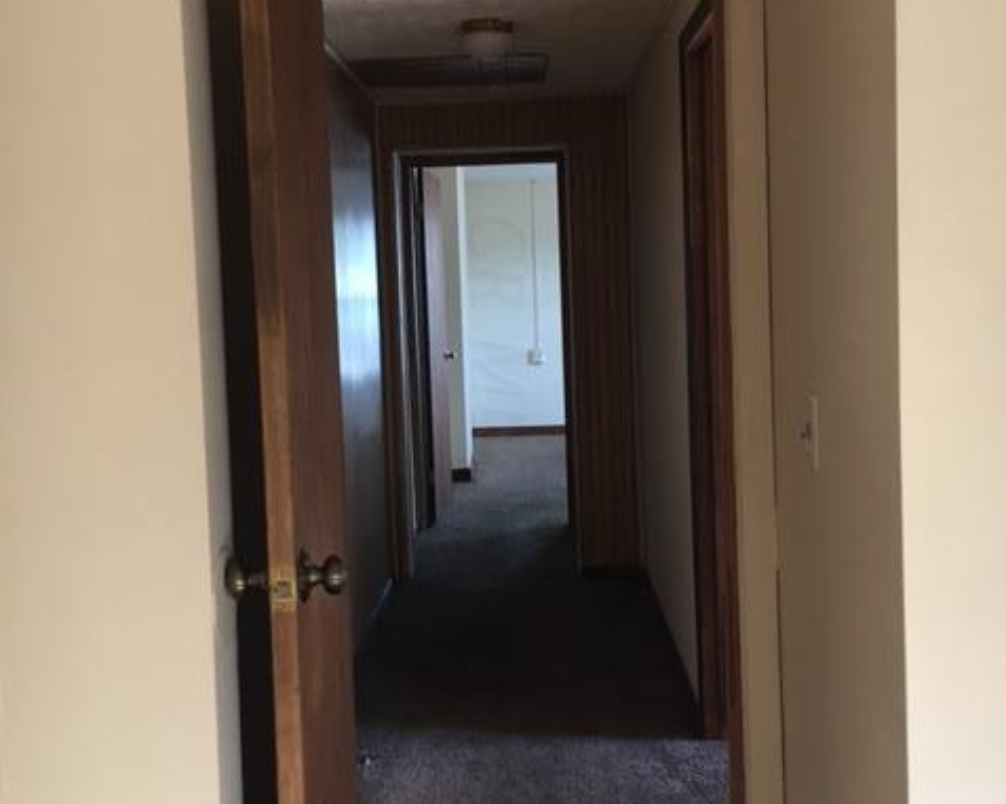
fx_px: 1131
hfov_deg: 48.0
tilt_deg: -3.4
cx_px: 502
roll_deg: +1.7
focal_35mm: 38
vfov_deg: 39.0
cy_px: 342
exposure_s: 1/30
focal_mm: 4.15
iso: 100
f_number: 2.2
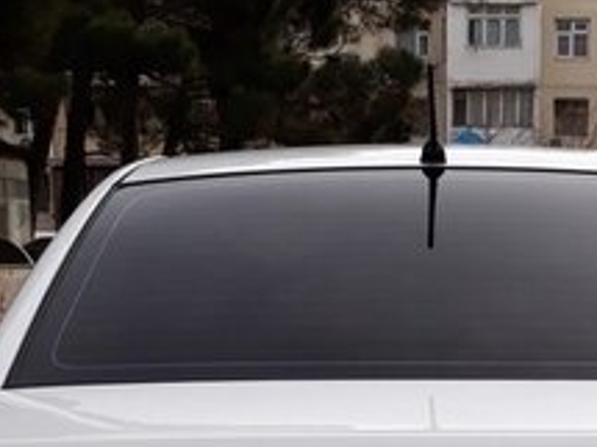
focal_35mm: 83
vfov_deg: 16.2
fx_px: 1431
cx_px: 486
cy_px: 676
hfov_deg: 23.2
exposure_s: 1/1316
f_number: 1.7
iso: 40
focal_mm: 3.71
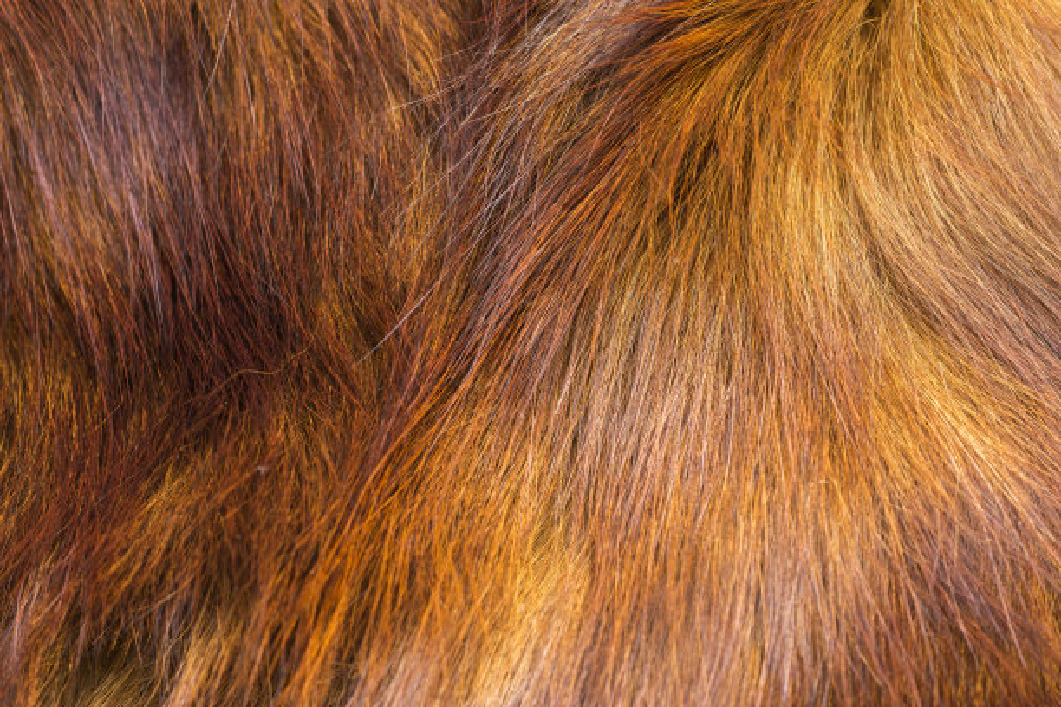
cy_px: 354
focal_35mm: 85
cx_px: 530
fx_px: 2505
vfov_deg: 16.1
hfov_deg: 23.9
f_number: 12
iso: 100
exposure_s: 1/1.25
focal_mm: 85
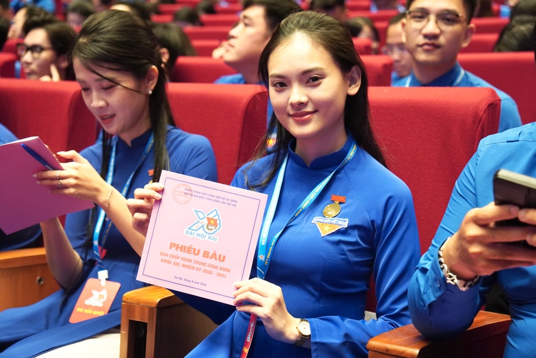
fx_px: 1027
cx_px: 268
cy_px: 179
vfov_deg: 19.7
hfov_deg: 29.2
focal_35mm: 69
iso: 1600
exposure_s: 1/125
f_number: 2.8
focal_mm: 46
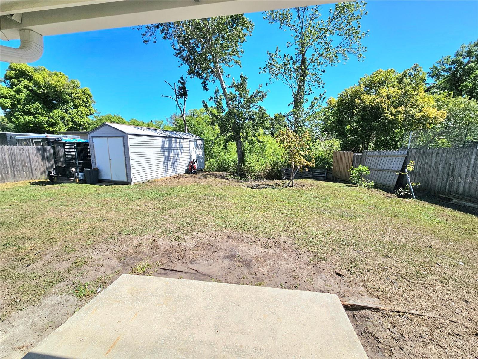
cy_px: 180
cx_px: 239
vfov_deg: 89.9
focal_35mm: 13
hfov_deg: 106.2
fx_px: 180
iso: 50
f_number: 2.2
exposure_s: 1/3333
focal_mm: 2.2
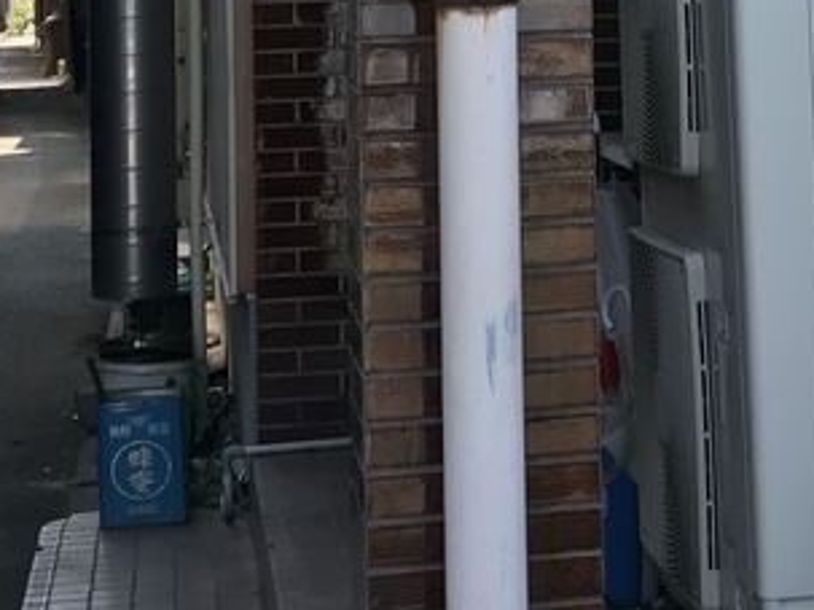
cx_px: 680
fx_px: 2609
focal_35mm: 111
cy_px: -113
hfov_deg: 17.5
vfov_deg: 13.0
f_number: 1.8
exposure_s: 1/407
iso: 20
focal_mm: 3.99
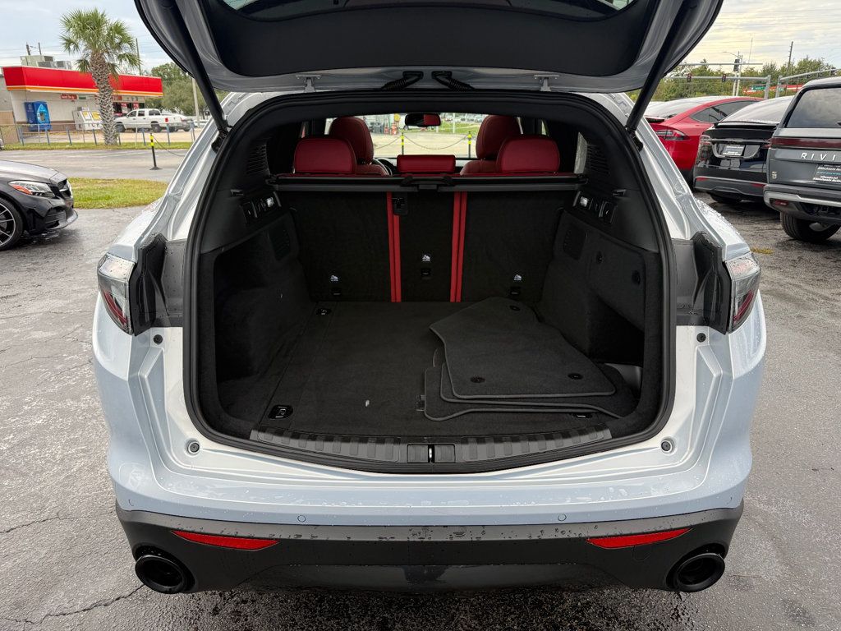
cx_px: 420
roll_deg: +0.0
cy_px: 316
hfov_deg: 71.6
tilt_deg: -19.1
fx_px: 583
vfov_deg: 56.8
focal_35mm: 24
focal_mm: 6.76
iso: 80
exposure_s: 1/524
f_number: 1.78
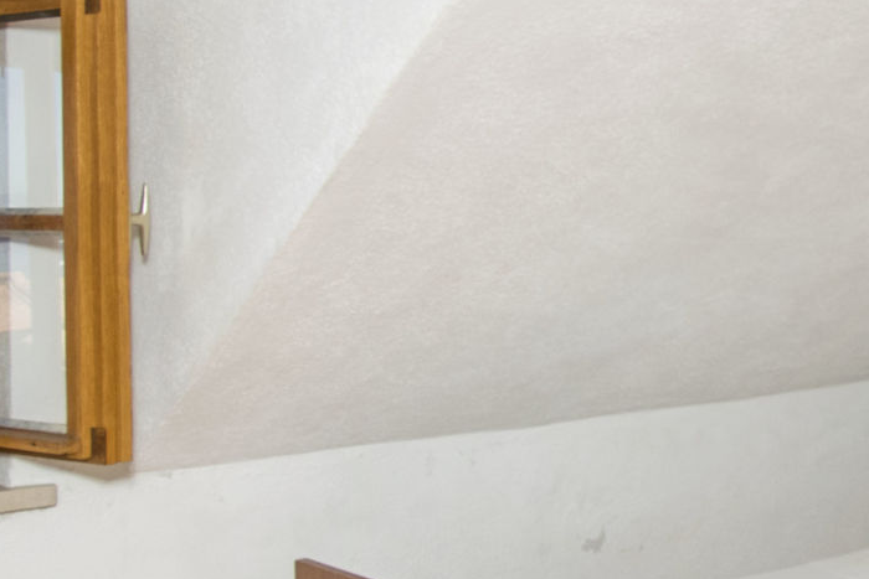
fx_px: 1449
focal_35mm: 60
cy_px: 232
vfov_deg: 22.6
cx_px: 889
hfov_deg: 30.7
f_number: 8
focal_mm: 10
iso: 100
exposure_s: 1/160
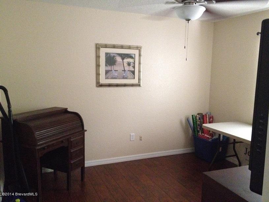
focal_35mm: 35
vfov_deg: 40.7
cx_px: 134
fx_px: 272
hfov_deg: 52.6
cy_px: 101
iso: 800
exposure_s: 1/15
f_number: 2.4
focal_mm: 4.28
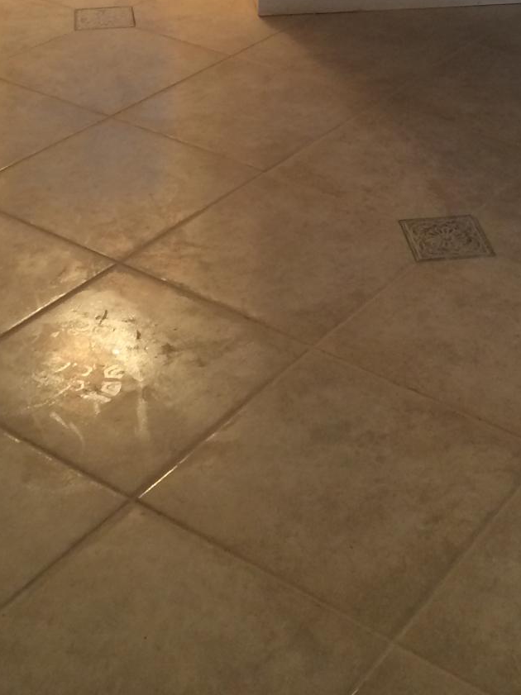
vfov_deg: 25.7
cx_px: 351
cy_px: -105
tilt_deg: -16.6
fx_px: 1386
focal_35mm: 69
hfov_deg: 21.2
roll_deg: -1.7
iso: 100
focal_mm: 4.15
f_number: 2.2
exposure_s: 1/30
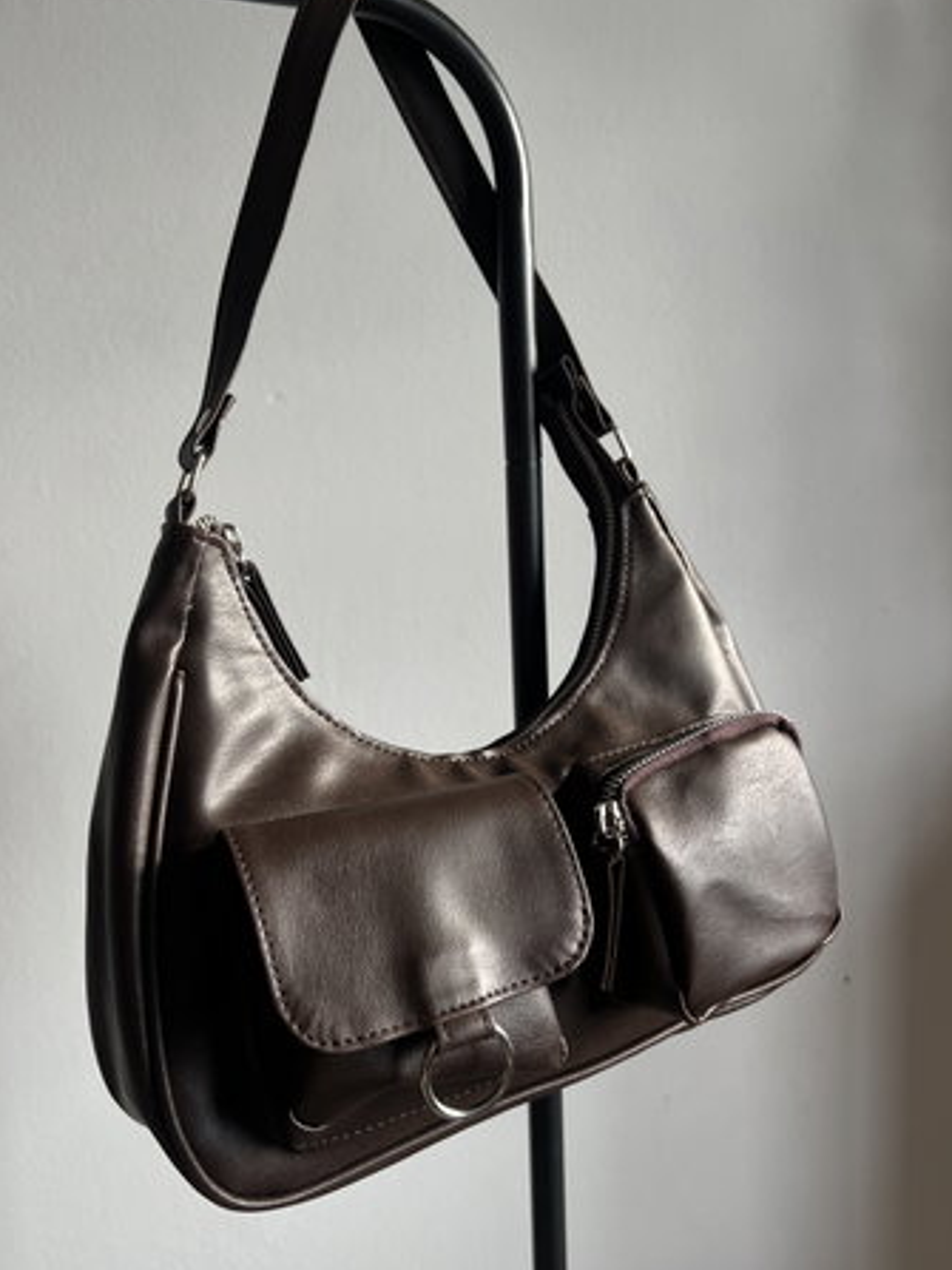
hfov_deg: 45.3
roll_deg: +2.7
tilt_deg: -8.4
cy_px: 601
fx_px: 1137
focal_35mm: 31
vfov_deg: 58.3
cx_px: 401
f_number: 1.5
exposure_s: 1/121
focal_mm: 5.7
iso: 40
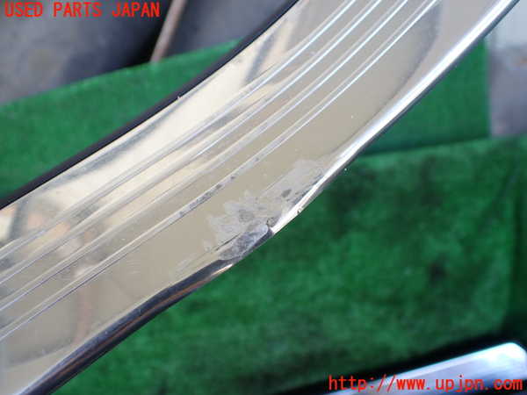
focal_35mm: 30
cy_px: 198
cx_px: 264
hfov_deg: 60.0
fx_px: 457
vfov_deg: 46.8
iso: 200
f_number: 2.3
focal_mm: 5.4
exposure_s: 1/125
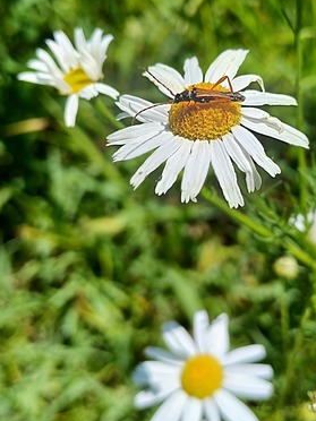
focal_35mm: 43
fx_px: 523
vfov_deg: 43.7
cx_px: 217
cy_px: 171
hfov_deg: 33.2
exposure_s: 1/1353
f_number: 1.8
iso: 50
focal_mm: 4.65
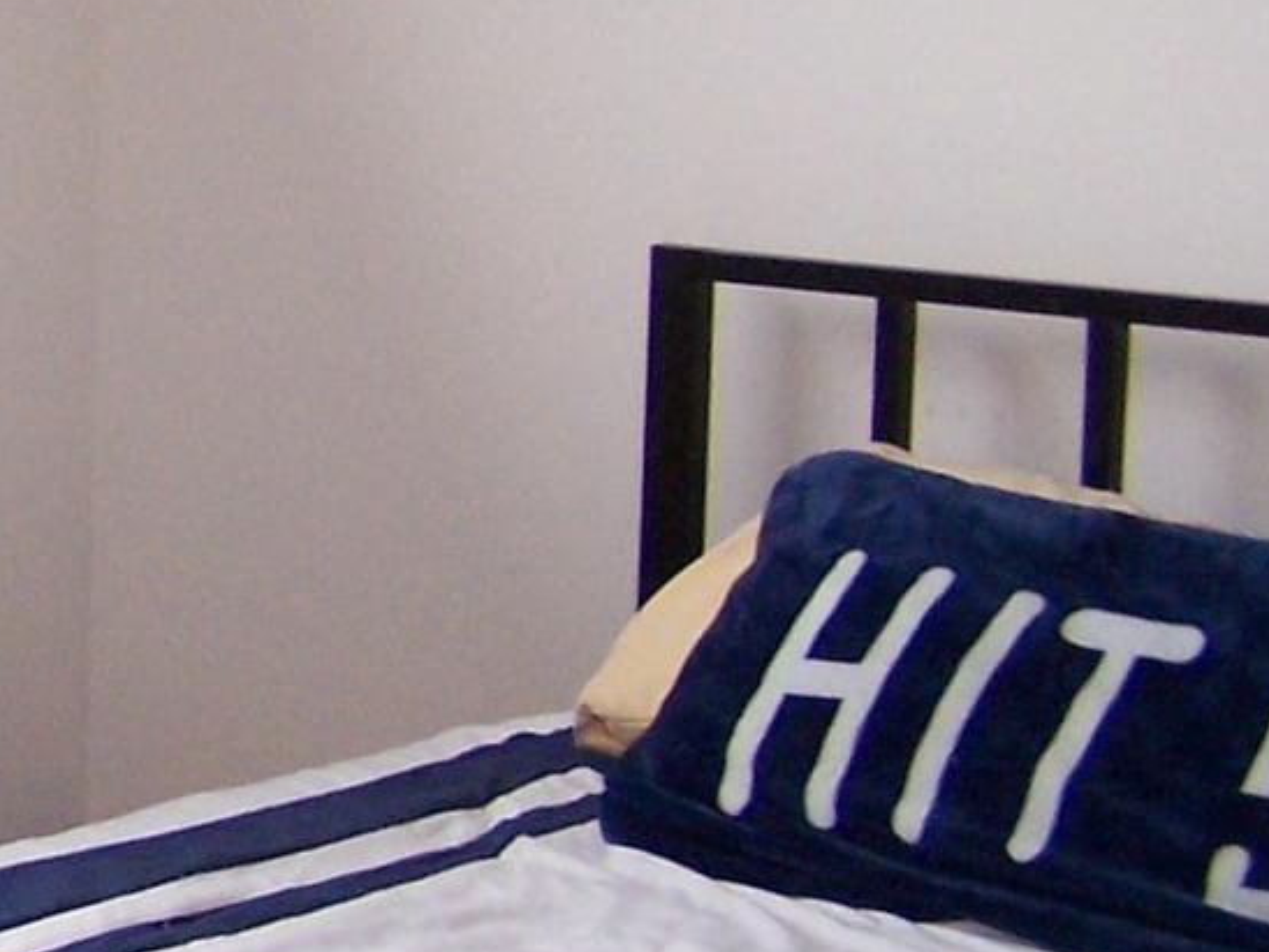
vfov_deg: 10.4
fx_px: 5206
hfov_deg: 12.6
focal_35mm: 142
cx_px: -1041
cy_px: 167
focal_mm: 6.3
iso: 140
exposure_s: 1/60
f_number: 2.8
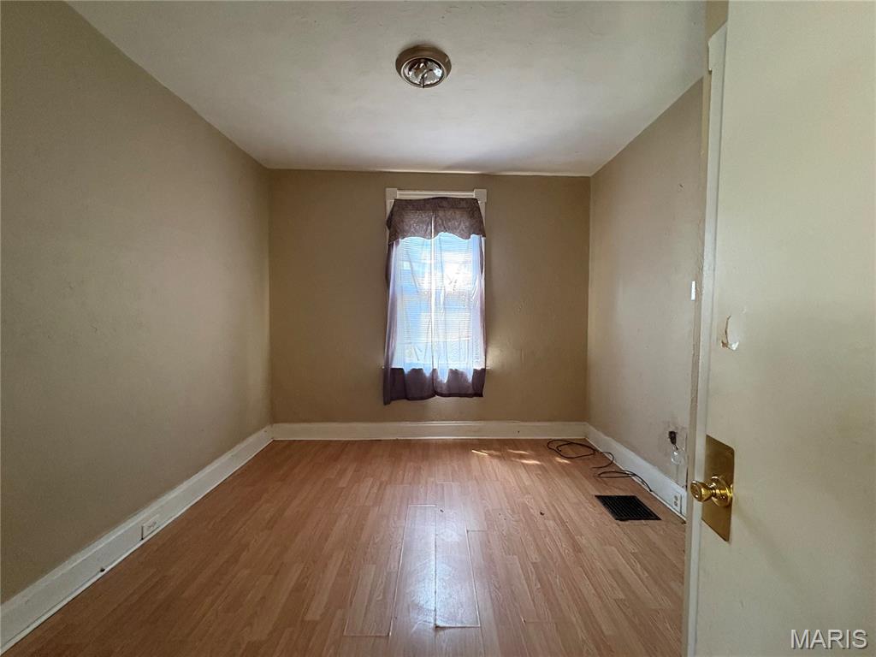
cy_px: 328
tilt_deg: -3.5
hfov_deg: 102.1
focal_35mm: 14
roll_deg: +0.3
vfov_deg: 85.7
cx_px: 438
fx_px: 354
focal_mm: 2.22
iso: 800
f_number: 2.2
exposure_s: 1/60
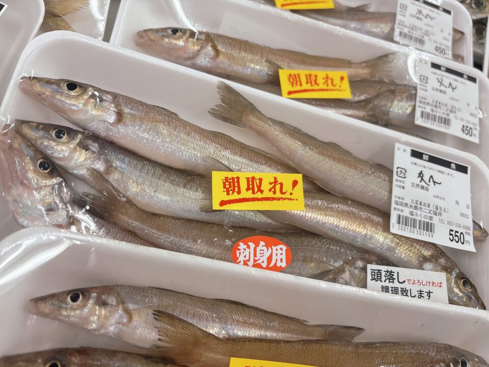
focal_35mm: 26
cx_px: 244
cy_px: 184
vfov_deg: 53.1
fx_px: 367
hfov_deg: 67.3
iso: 125
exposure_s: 1/120
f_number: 1.6
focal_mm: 5.96
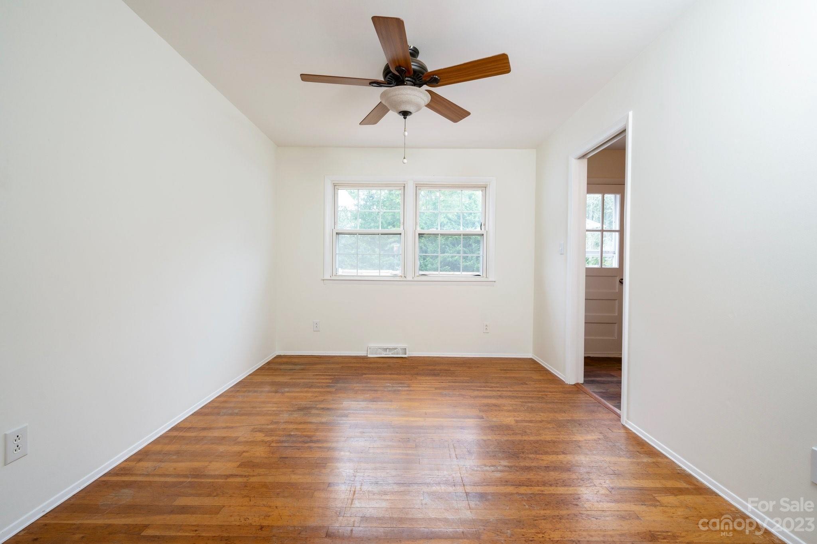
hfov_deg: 98.6
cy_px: 272
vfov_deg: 75.4
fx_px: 351
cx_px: 408
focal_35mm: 16
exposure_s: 1/20
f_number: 8
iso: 200
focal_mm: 15.5
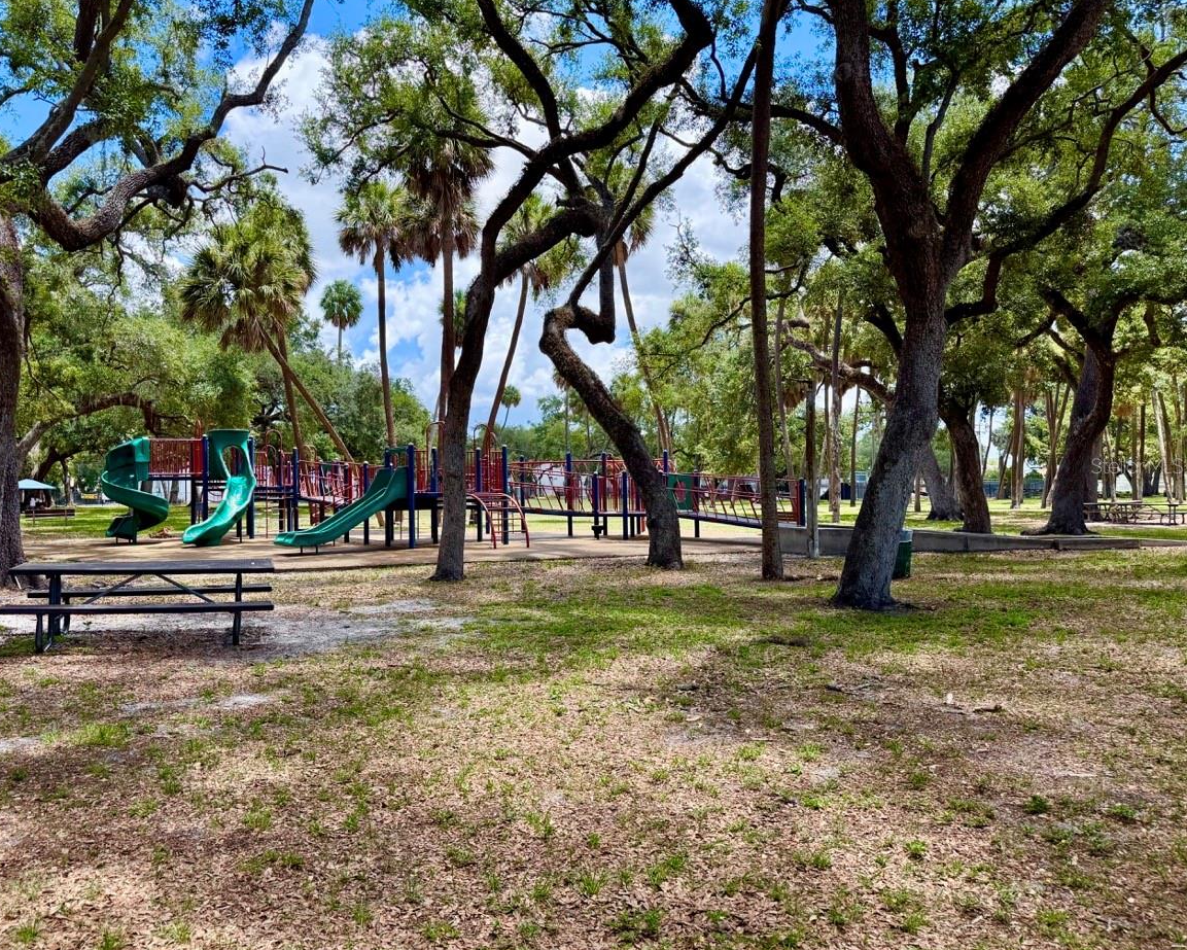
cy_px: 465
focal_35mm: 26
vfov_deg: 54.9
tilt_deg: +1.5
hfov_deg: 65.8
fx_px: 914
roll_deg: +0.1
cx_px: 529
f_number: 1.78
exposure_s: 1/1727
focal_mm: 6.76
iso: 100
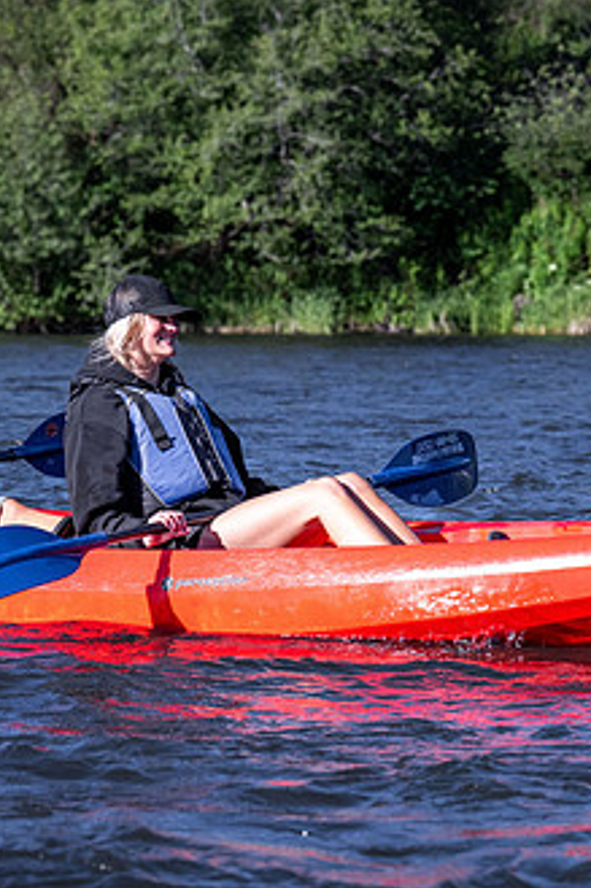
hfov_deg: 8.7
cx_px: 275
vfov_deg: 13.1
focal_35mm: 157
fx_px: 3870
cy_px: 423
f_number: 4.5
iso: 1000
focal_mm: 79
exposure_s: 1/5000
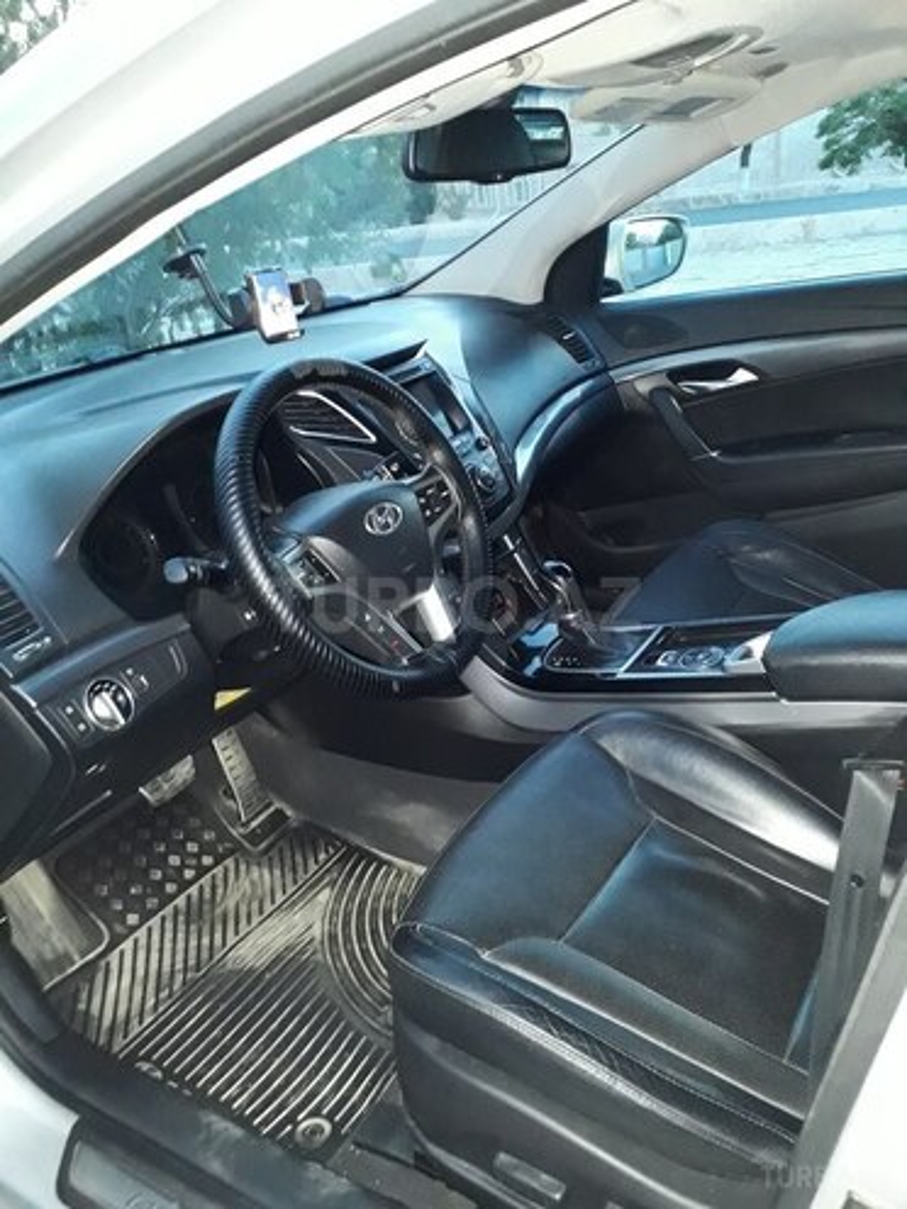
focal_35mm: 27
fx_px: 943
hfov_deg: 51.4
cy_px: 604
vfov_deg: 65.3
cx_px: 454
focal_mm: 3.6
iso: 400
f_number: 1.9
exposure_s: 1/17
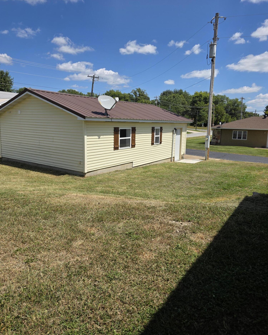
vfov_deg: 70.3
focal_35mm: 24
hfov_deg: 58.8
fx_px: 238
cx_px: 134
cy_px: 161
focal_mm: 6.3
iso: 80
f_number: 1.7
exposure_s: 1/7061
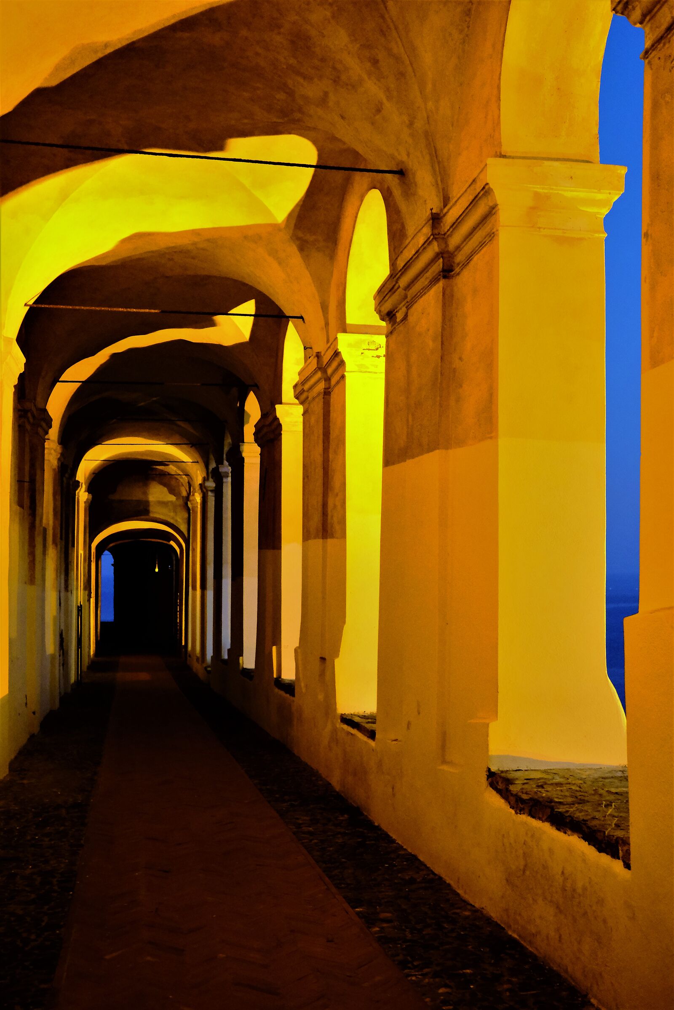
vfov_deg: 54.4
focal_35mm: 35
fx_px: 983
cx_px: 337
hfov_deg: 37.9
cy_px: 505
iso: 5000
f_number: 2.8
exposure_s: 1/60
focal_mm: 23
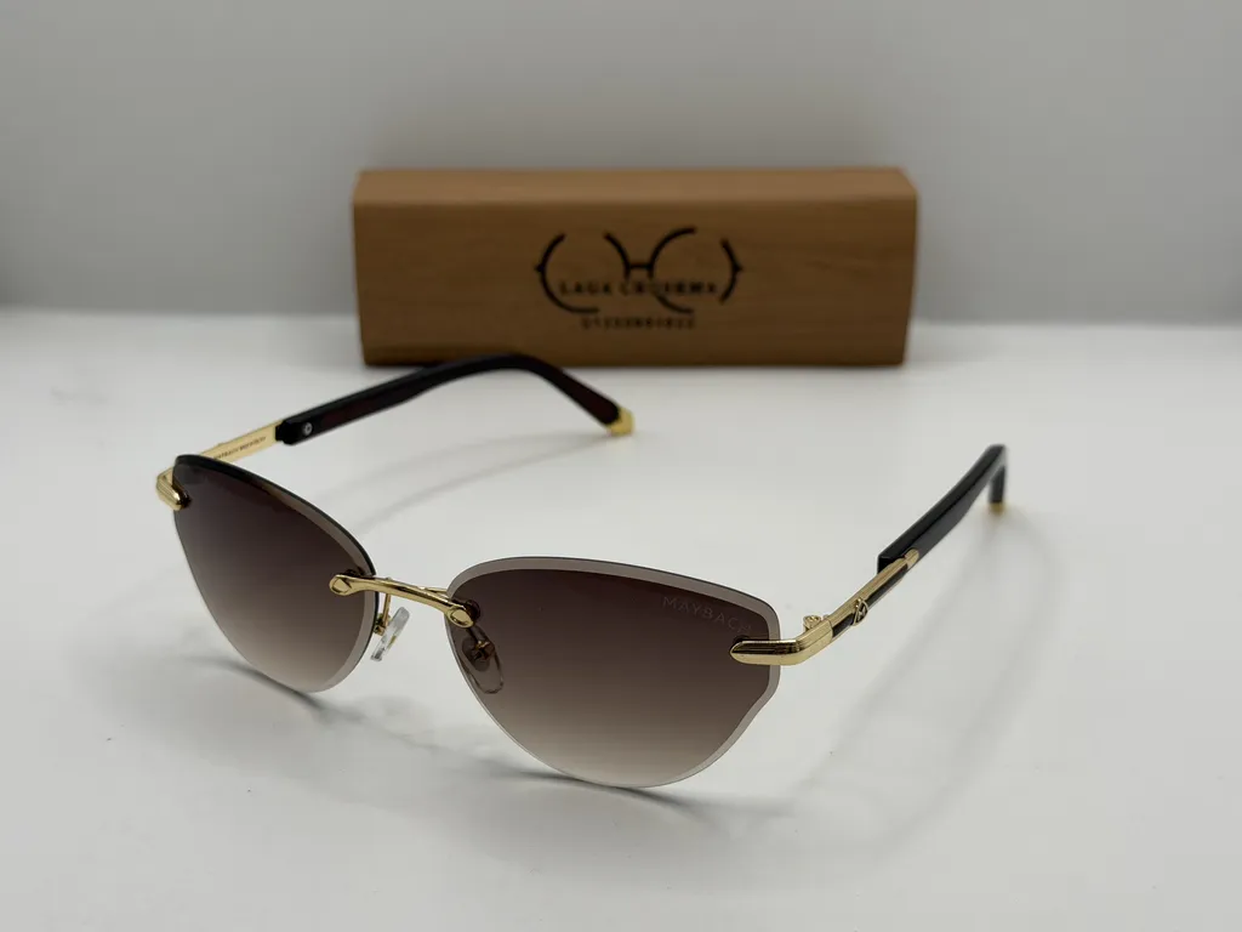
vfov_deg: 30.3
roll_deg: +0.5
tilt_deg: -22.1
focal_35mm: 48
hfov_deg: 39.7
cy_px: 466
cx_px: 621
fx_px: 1722
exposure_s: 1/541
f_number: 1.78
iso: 64
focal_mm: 6.76
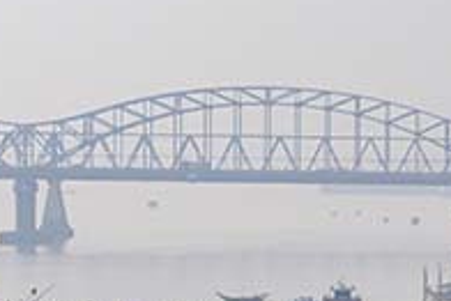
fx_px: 4288
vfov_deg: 4.0
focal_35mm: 342
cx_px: 591
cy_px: 630
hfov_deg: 6.0
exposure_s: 1/250
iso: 200
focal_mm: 70
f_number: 11
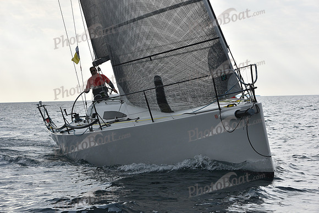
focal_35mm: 105
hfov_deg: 19.5
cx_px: 160
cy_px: 106
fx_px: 931
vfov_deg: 13.0
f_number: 9
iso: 400
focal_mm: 105
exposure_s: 1/800
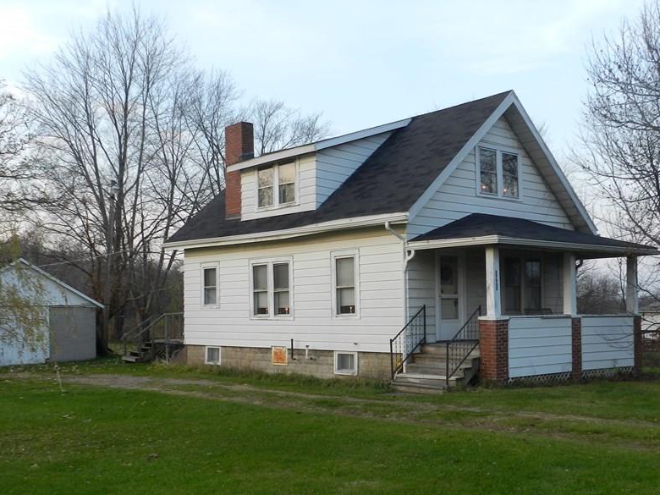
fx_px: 801
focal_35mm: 42
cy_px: 298
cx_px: 335
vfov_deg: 34.2
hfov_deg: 44.8
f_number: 3.7
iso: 160
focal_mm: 5.6
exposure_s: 1/80
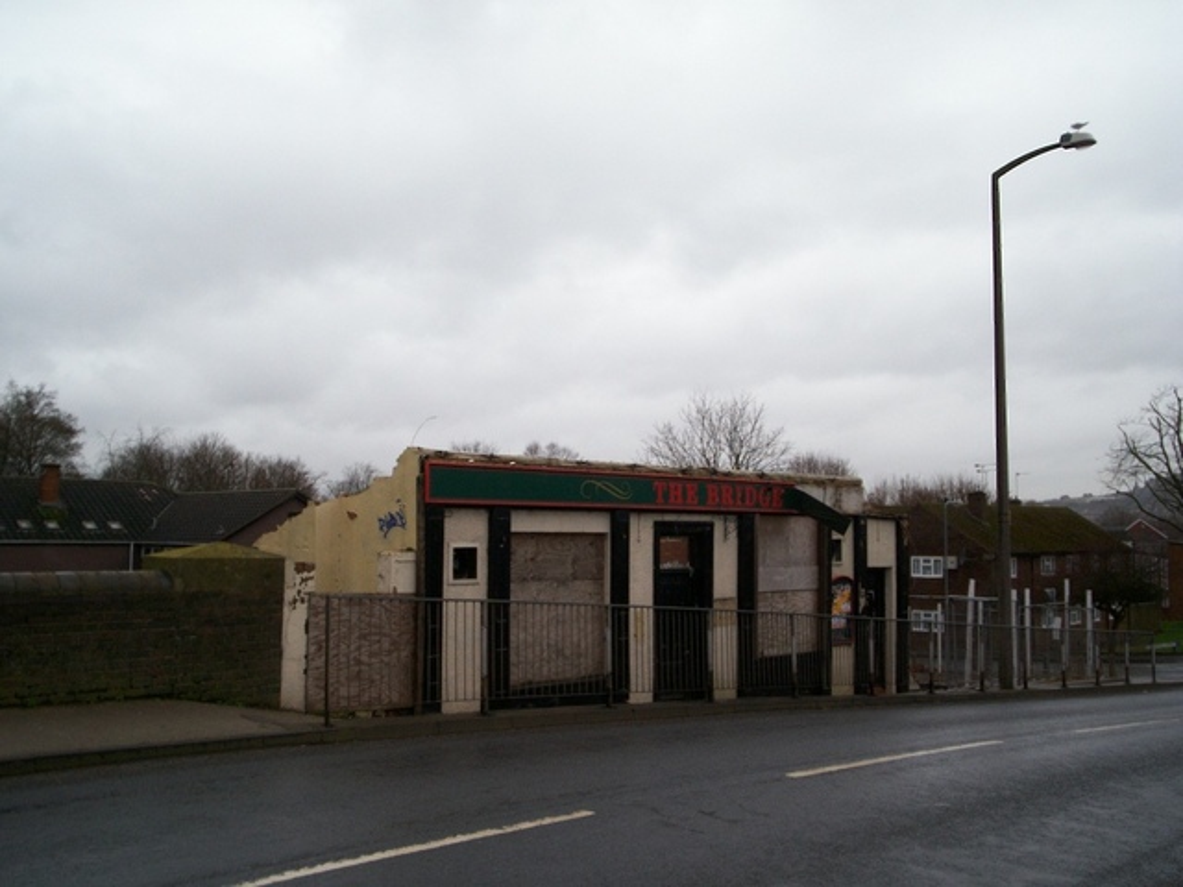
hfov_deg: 51.4
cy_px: 444
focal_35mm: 36
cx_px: 592
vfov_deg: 39.7
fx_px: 1230
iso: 100
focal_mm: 5.9
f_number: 4.5
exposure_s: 1/89.3
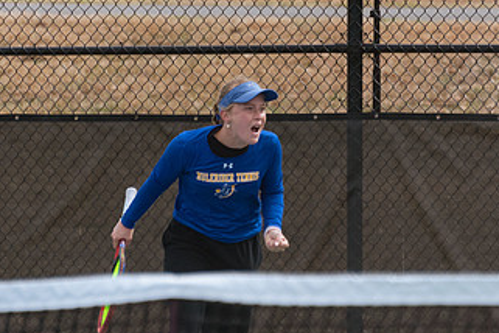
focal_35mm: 646
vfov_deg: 2.1
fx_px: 8954
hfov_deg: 3.2
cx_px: 294
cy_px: 108
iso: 640
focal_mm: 300
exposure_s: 1/2000
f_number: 5.6
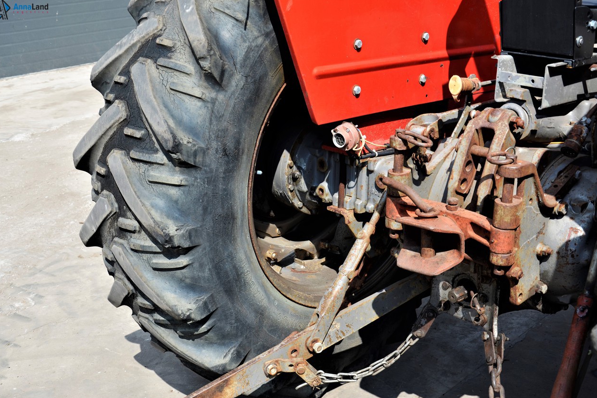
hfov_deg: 40.3
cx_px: 293
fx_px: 813
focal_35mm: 49
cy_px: 200
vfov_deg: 27.5
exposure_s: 1/250
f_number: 8
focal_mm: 32
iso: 100
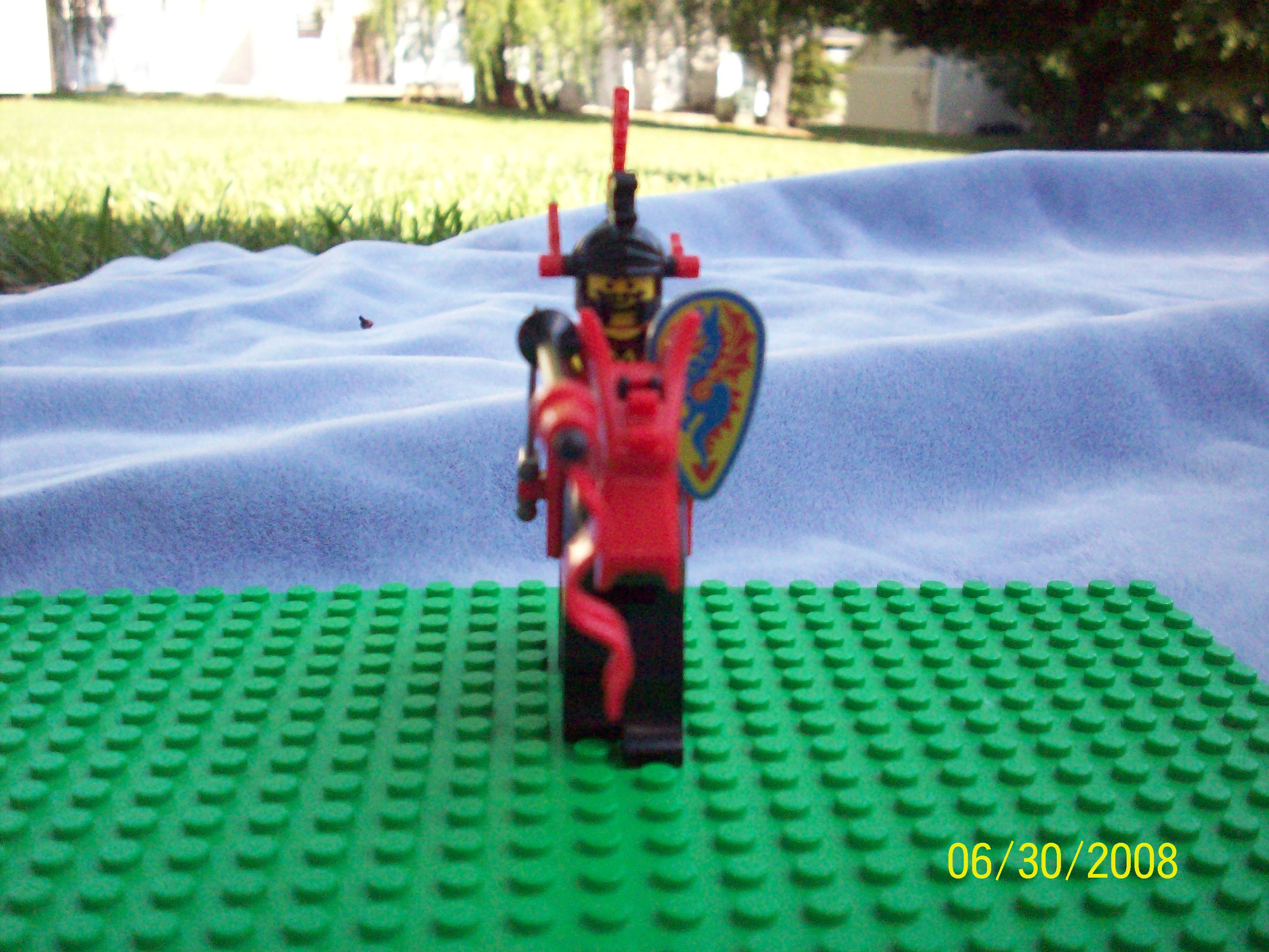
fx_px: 1356
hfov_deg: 50.1
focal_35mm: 37
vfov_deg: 38.7
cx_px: 634
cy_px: 476
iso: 400
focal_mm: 6.2
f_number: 2.8
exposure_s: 1/1052
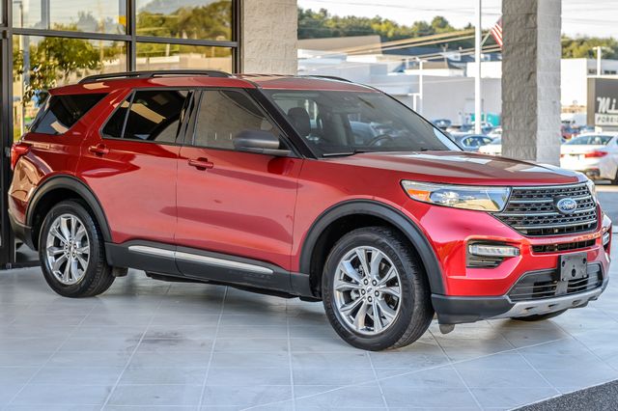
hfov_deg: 26.4
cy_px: 187
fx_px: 1317
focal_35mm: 77
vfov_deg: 17.7
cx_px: 309
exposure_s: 1/100
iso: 100
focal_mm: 70
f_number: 4.5
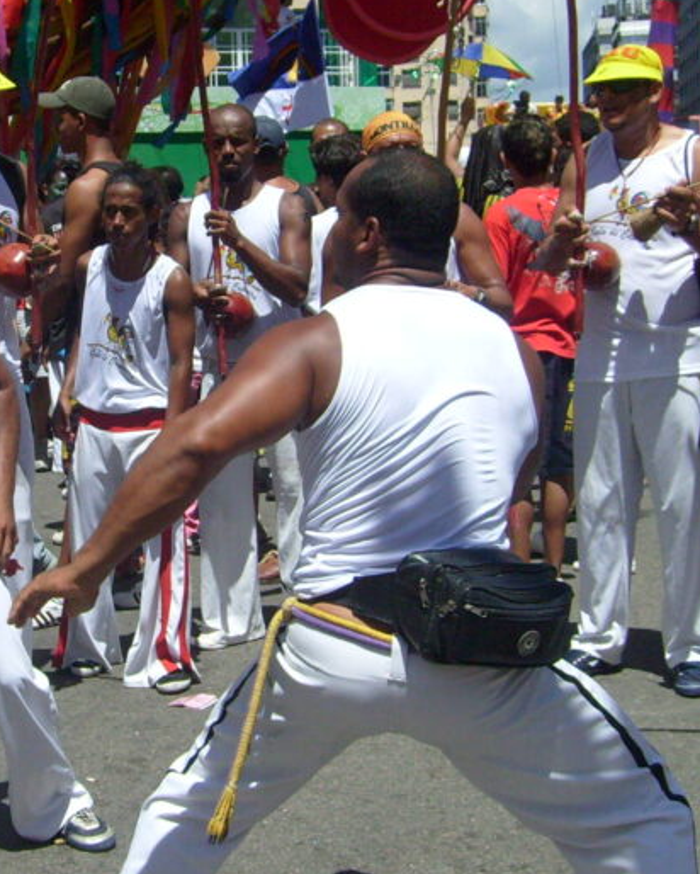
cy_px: 386
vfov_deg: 27.9
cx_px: 75
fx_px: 1759
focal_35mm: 68
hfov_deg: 22.0
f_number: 7.1
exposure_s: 1/500
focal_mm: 5.8
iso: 80
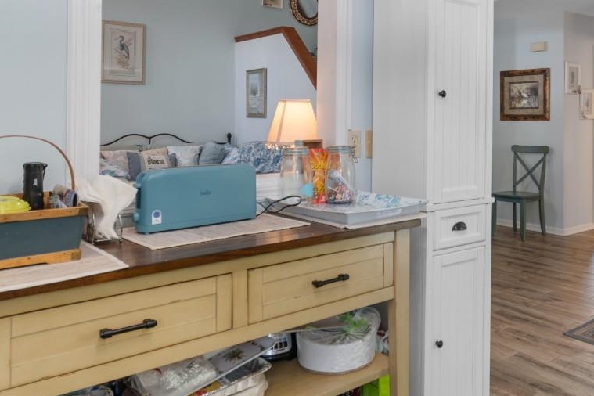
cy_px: 116
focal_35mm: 32
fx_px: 528
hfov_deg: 56.7
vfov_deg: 40.3
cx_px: 420
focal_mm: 10
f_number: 4.5
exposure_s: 1/15
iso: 100
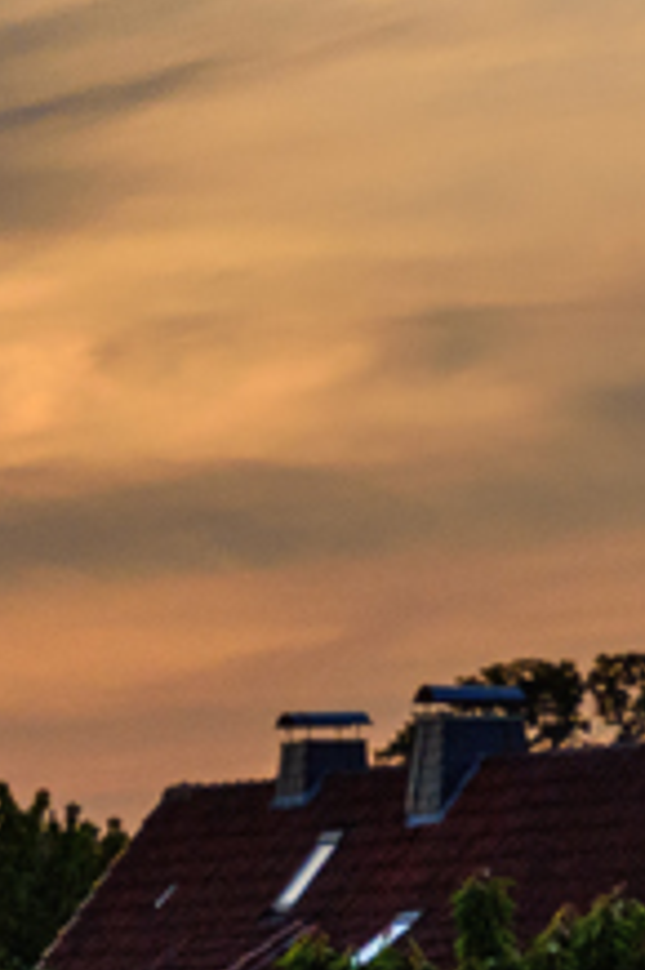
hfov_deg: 3.6
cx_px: -1957
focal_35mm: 363
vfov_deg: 5.6
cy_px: -645
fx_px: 9770
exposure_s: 1/1600
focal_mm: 44
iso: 200
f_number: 7.1
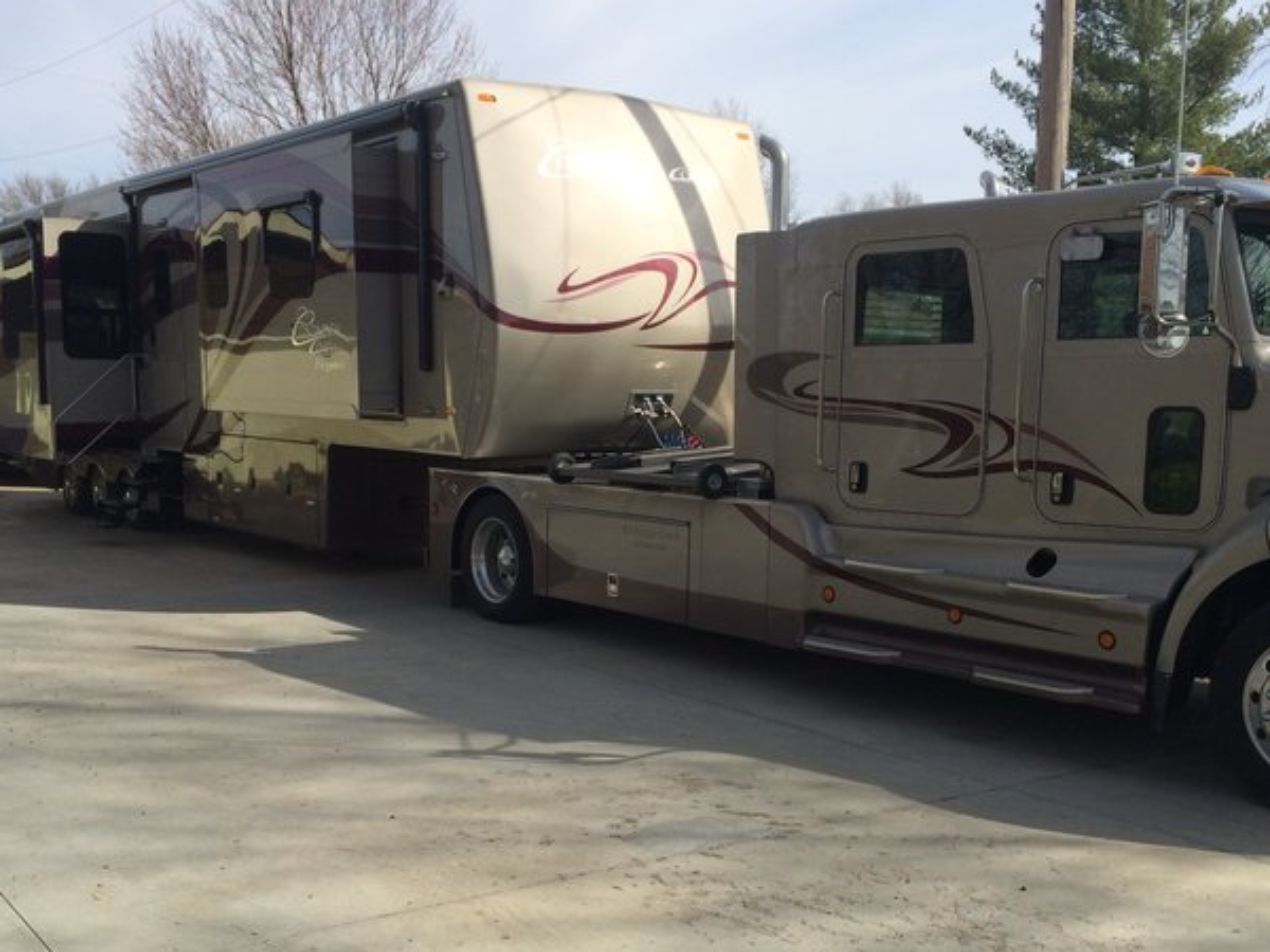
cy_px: 609
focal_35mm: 40
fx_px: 1468
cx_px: 690
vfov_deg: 35.7
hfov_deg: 46.7
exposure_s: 1/2283
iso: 32
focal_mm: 4.12
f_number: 2.2
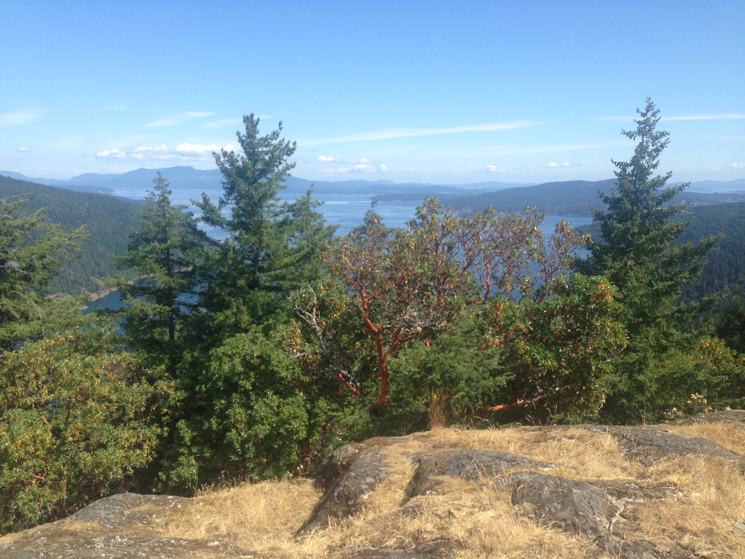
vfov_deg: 42.9
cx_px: 372
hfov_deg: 55.4
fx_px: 710
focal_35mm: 33
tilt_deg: -8.4
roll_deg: -0.8
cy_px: 280
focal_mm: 4.12
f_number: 2.4
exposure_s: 1/1043
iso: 50
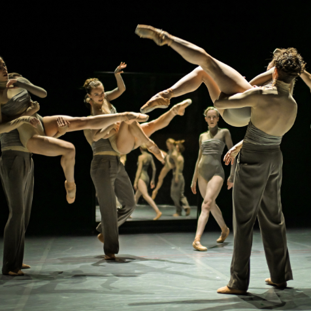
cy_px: 156
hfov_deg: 37.4
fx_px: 457
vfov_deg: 37.6
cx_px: 192
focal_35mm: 45
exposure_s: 1/320
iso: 2000
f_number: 1.4
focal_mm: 35
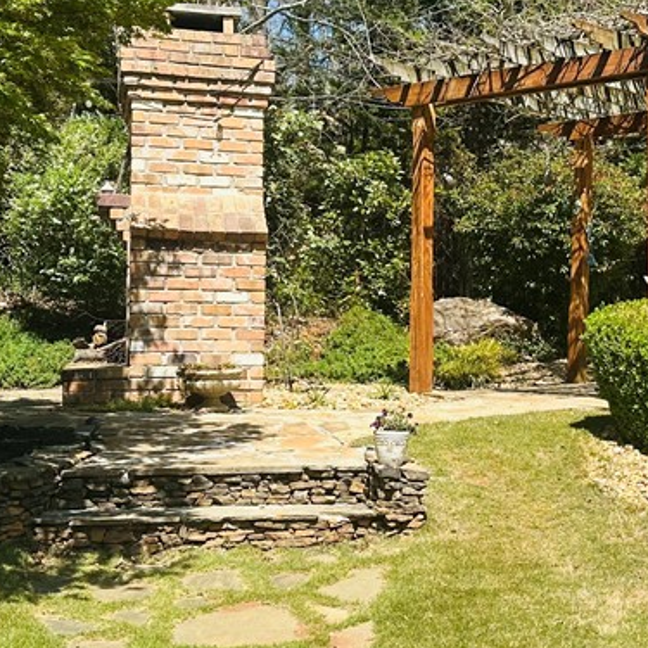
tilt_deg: +2.3
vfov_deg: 29.6
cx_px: 475
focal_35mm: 58
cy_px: 320
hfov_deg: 29.2
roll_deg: -1.0
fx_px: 1228
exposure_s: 1/2882
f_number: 1.78
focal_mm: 6.86
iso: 80
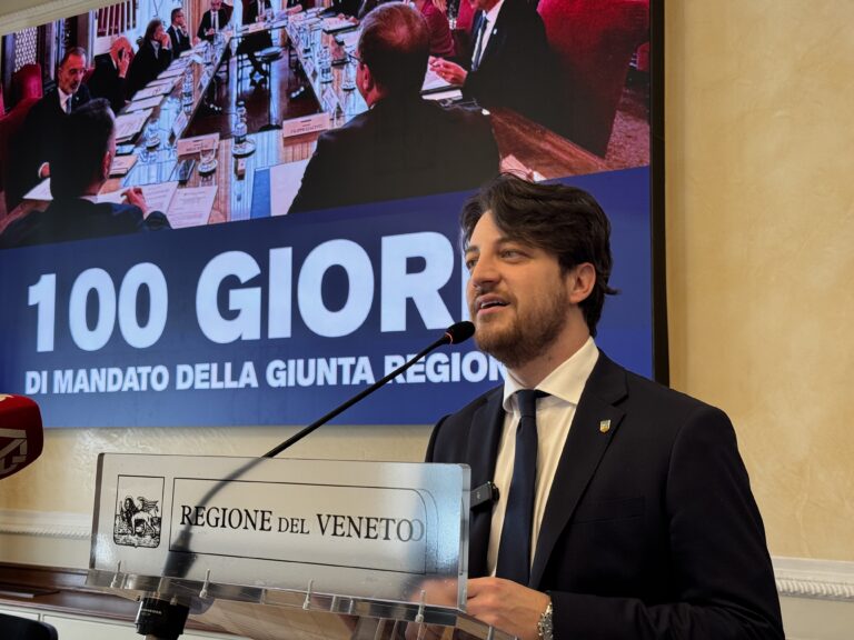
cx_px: 427
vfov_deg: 30.3
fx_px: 1184
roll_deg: -0.5
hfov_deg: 39.7
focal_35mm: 48
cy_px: 320
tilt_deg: +5.0
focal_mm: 6.76
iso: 80
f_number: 1.78
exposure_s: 1/80
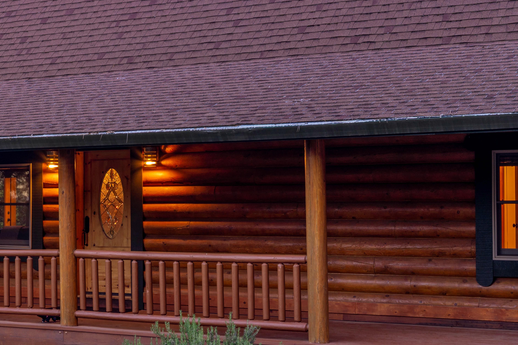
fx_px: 1266
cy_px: 219
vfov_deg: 15.5
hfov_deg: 21.9
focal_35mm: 88
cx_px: -56
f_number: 8
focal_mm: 35
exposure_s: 1
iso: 50
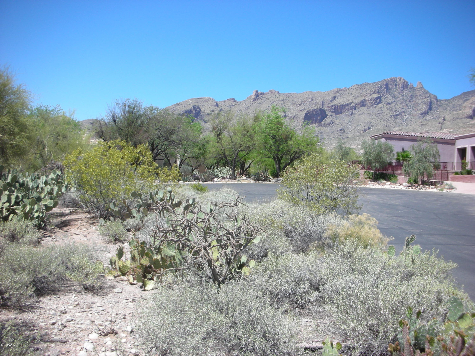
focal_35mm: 35
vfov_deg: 40.7
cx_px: 238
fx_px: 480
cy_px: 178
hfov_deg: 52.6
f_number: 8.5
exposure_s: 1/71.3
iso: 50
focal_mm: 5.8
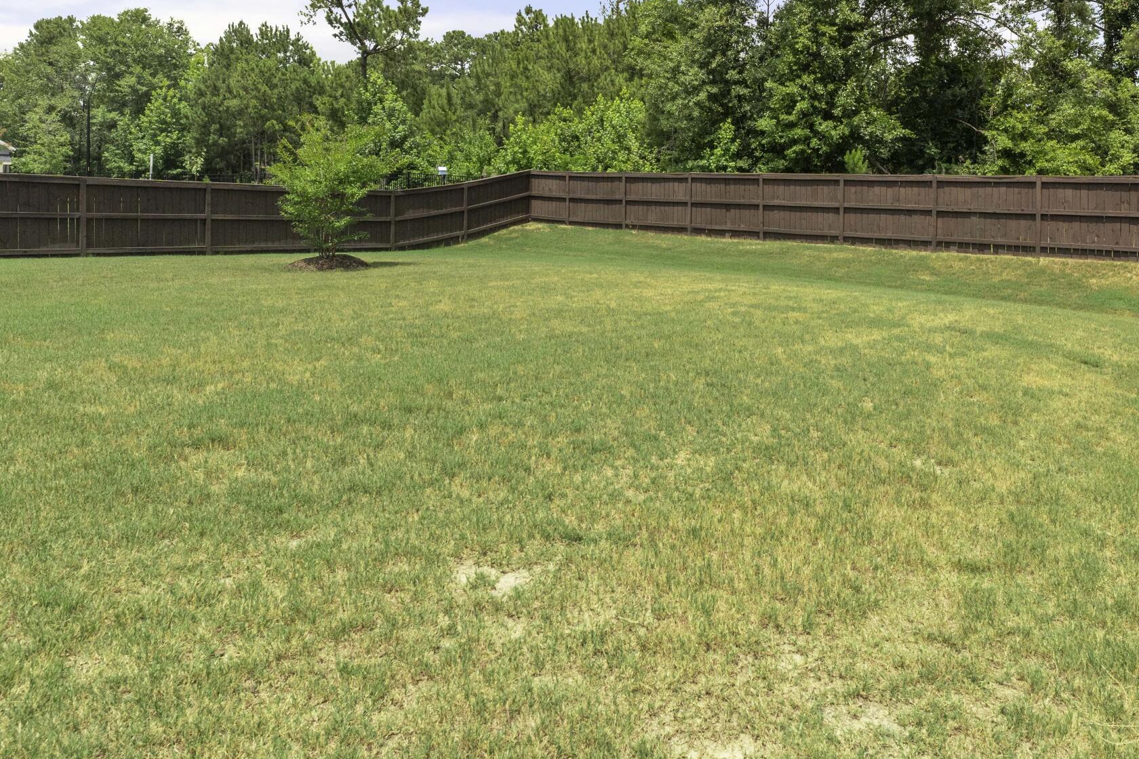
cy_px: 228
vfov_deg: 50.0
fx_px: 791
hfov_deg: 70.2
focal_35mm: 25
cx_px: 724
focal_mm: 14
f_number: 9
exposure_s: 1/2500
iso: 800
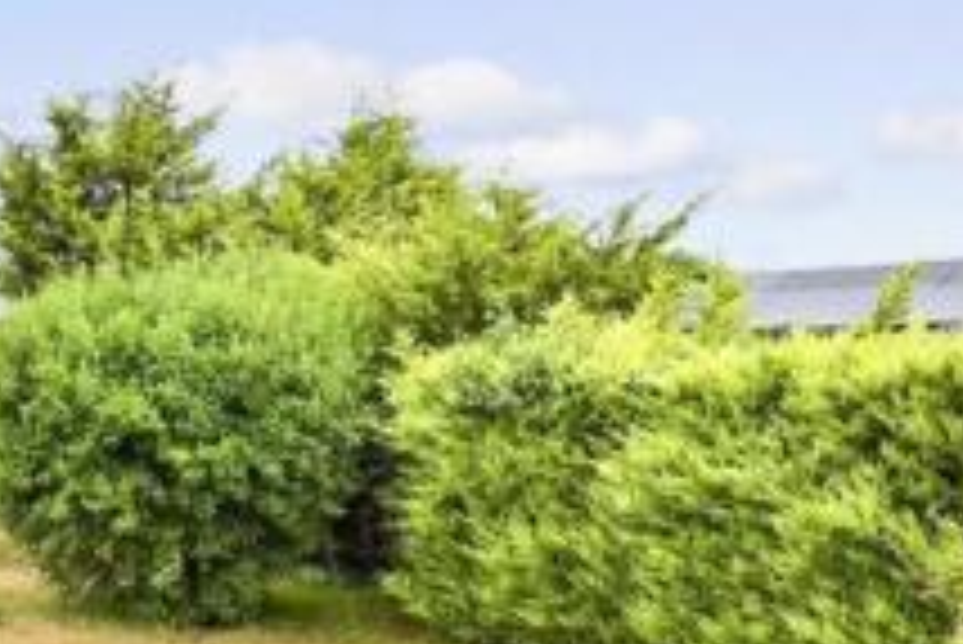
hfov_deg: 36.9
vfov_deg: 29.2
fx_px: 1231
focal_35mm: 46
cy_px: 381
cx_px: -61
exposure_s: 1/400
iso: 320
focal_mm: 10
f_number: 8
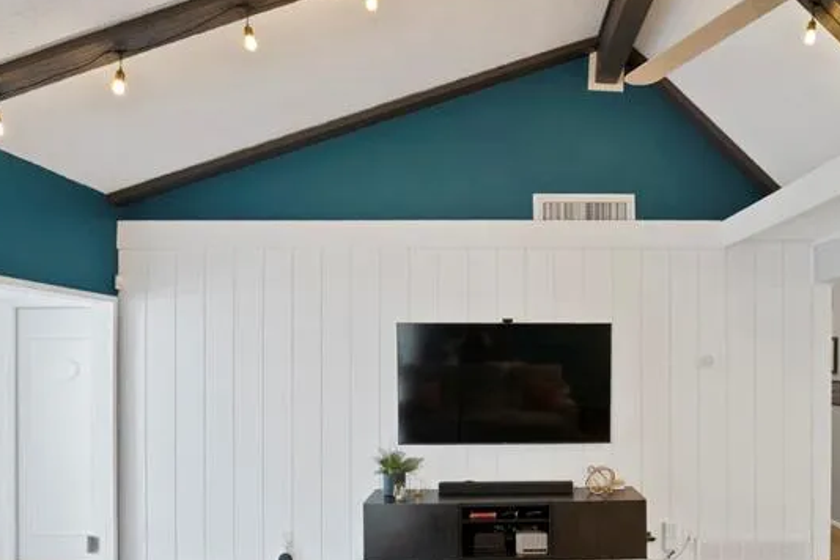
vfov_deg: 54.0
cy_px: 375
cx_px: 507
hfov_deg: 75.2
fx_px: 537
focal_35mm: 23
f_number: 9
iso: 640
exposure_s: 1.6
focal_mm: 12
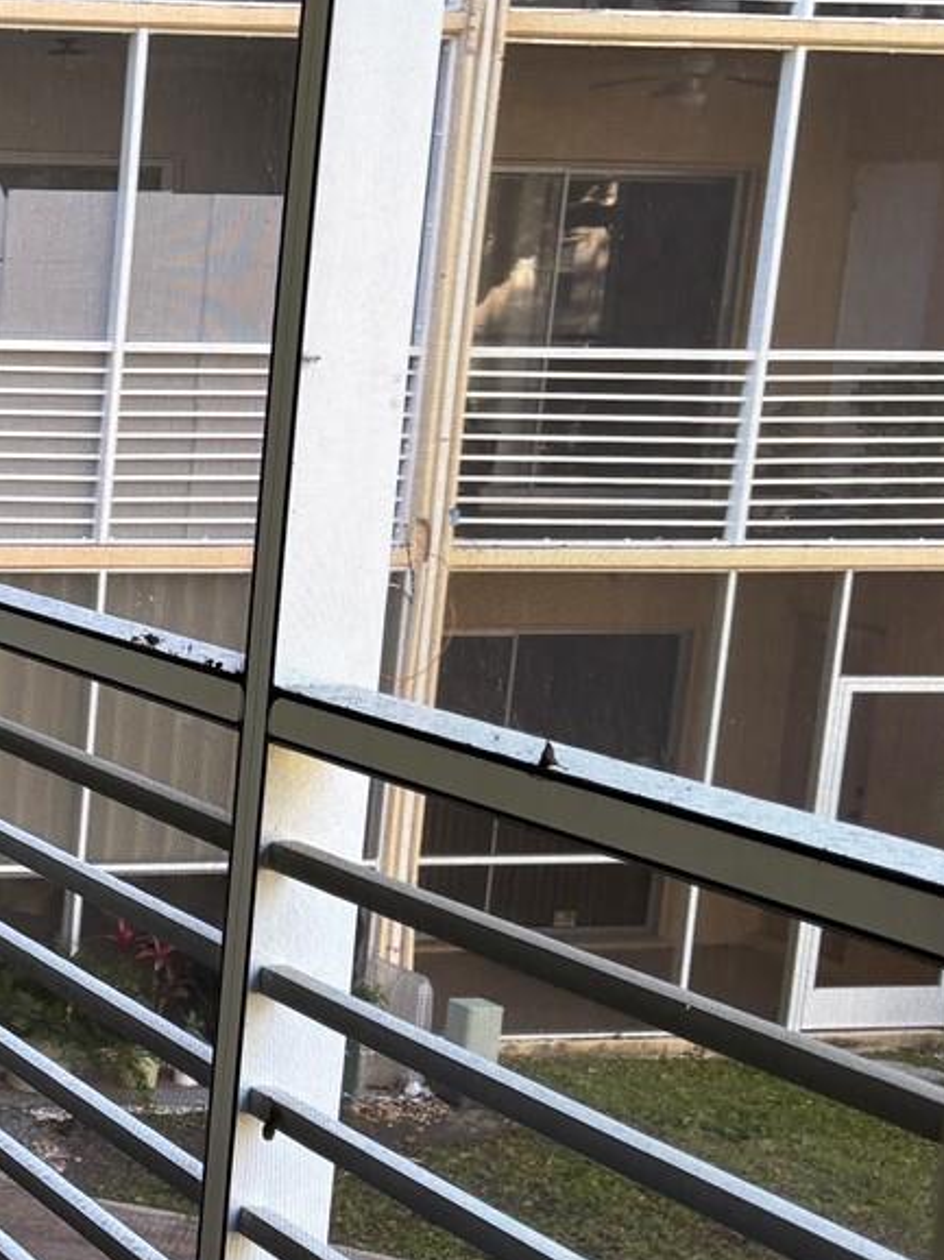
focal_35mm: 72
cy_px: 761
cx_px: -737
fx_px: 2620
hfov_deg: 17.0
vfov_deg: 27.0
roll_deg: -1.3
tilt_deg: -10.1
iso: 80
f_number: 1.6
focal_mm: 5.96
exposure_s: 1/120
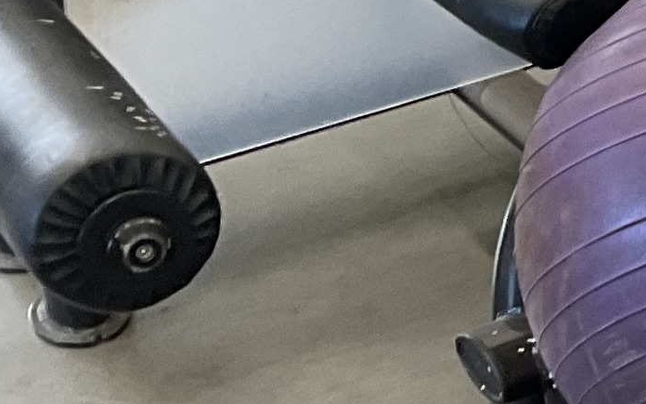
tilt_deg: -22.7
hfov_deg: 9.9
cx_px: 1712
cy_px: -61
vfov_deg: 7.3
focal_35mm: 178
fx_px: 3134
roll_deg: +1.9
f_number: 1.8
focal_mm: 3
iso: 50
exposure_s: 1/50
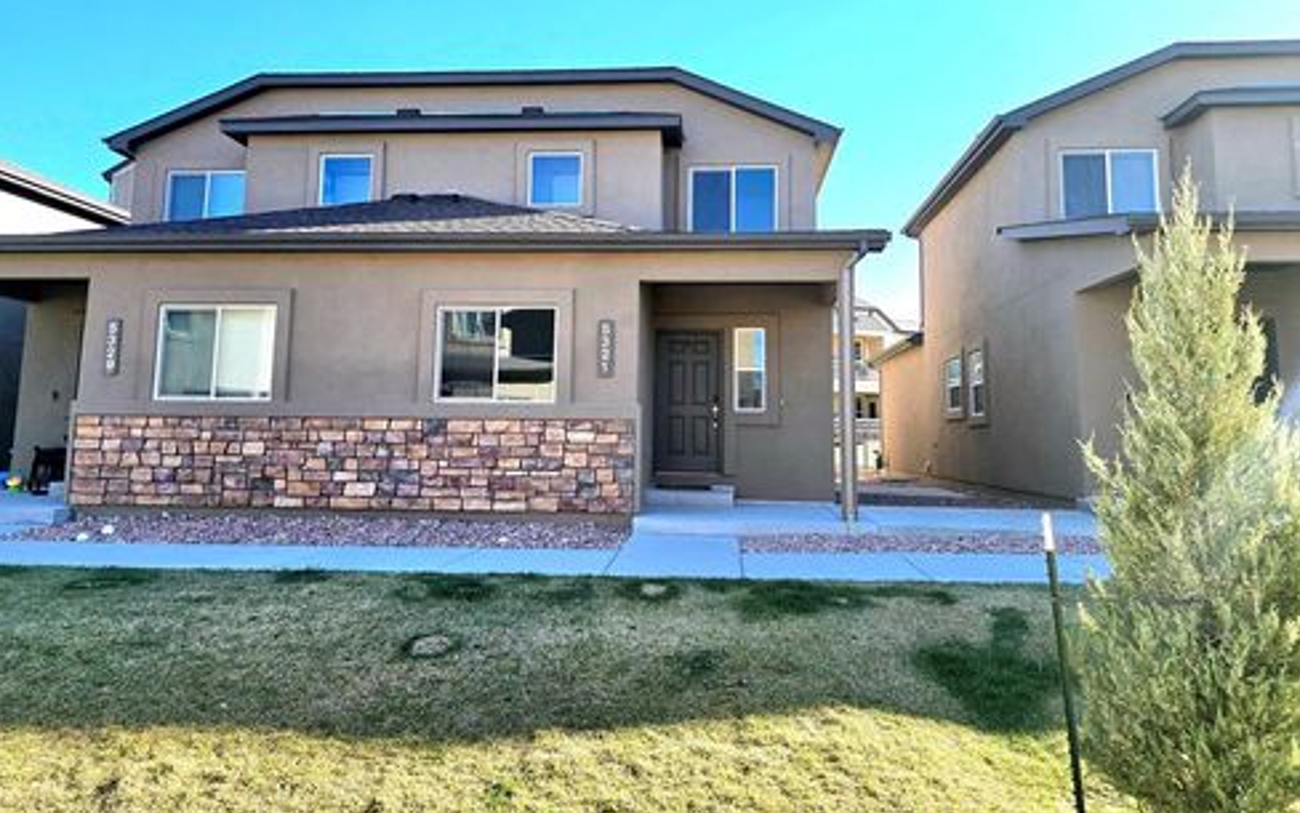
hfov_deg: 72.5
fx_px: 886
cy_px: 319
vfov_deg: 48.9
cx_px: 645
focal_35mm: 25
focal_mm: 6.3
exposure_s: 1/323
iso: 12
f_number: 1.7
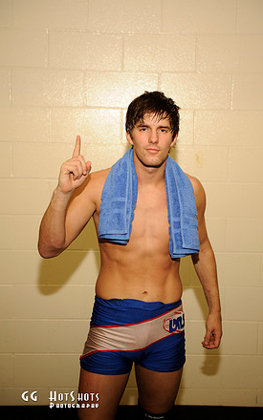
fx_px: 573
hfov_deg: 25.8
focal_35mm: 50
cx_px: 138
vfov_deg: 40.3
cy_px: 206
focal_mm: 48
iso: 400
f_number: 2.8
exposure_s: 1/250
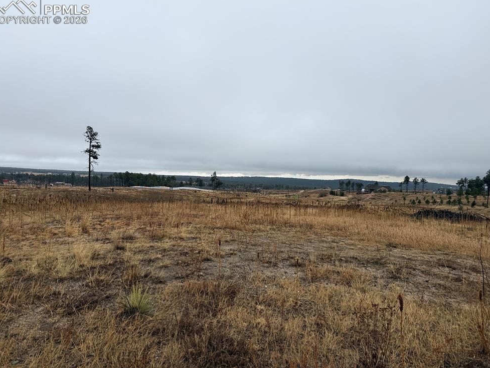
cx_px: 245
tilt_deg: -1.9
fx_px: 354
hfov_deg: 69.4
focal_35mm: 25
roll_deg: -0.9
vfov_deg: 54.9
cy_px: 187
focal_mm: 6.76
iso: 80
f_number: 1.78
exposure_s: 1/2000
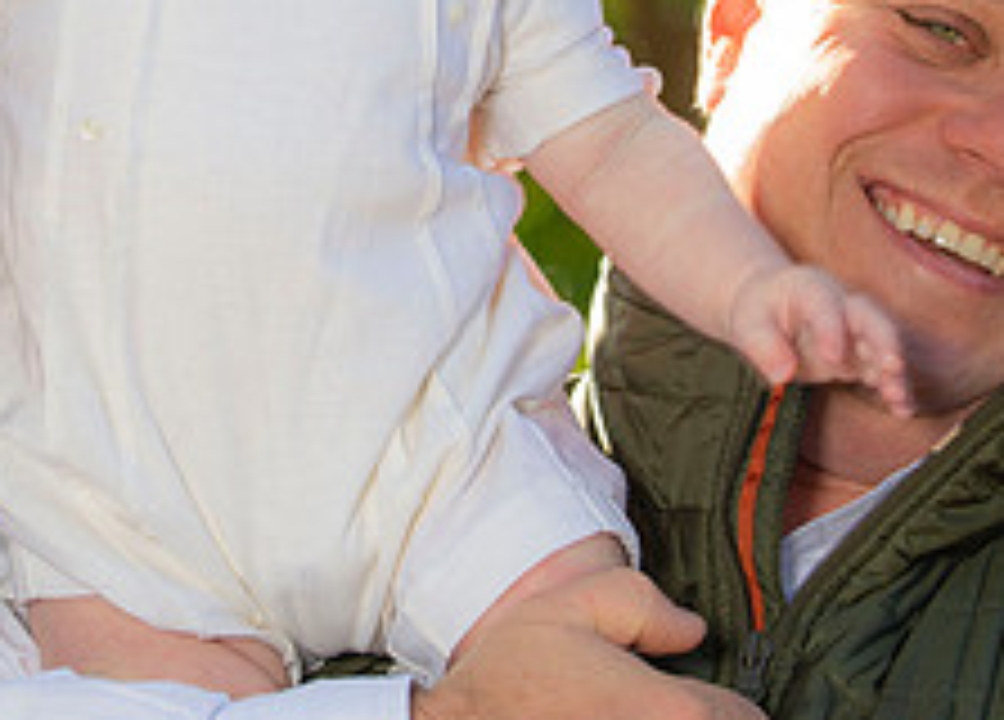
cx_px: 453
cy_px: 32
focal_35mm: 219
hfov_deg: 9.2
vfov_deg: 6.6
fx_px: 6254
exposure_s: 1/250
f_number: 6.3
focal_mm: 80
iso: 250
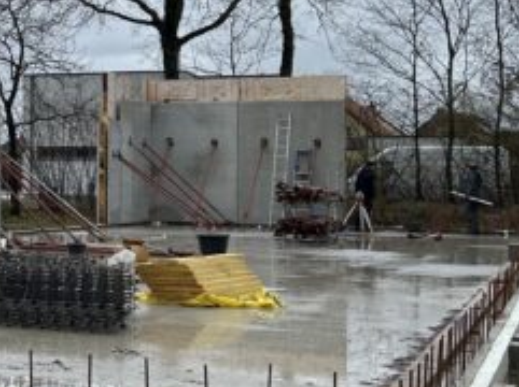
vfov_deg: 17.7
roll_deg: -0.7
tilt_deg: +2.0
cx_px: -183
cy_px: 135
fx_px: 1243
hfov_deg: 21.1
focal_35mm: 83
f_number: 1.5
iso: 50
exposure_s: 1/2123
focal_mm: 5.7
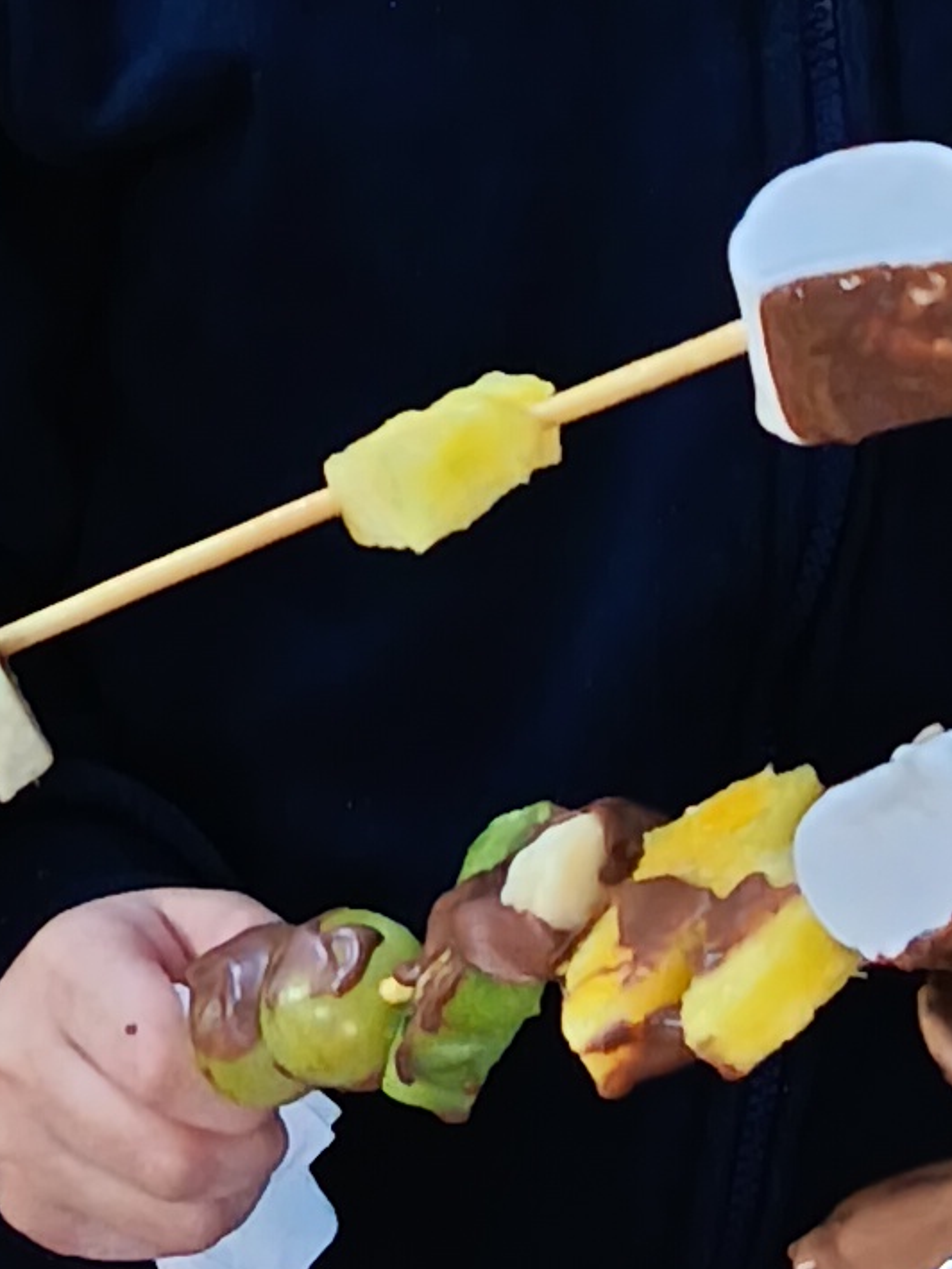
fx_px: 5169
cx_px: -163
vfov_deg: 13.9
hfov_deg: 10.4
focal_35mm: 141
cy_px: 970
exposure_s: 1/25
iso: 3912
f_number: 1.75
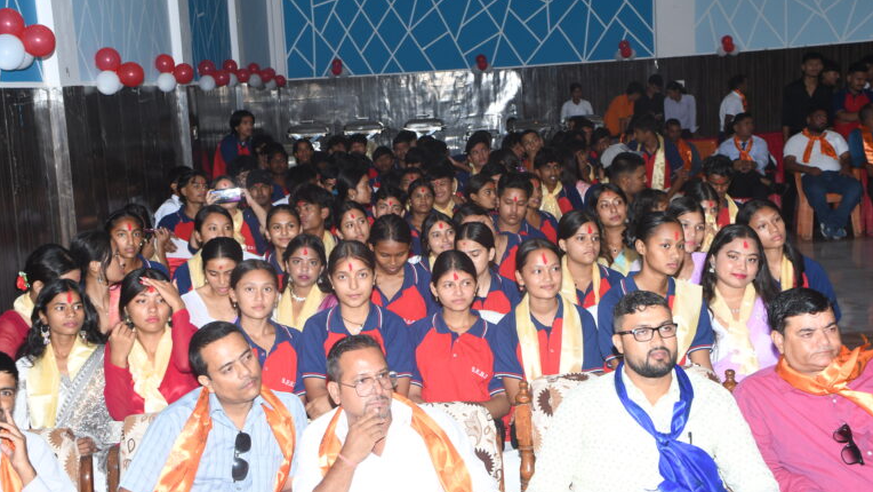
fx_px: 1389
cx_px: 435
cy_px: 279
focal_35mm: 60
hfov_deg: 34.9
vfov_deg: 20.0
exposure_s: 1/80
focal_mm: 38
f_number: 4.2
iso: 500
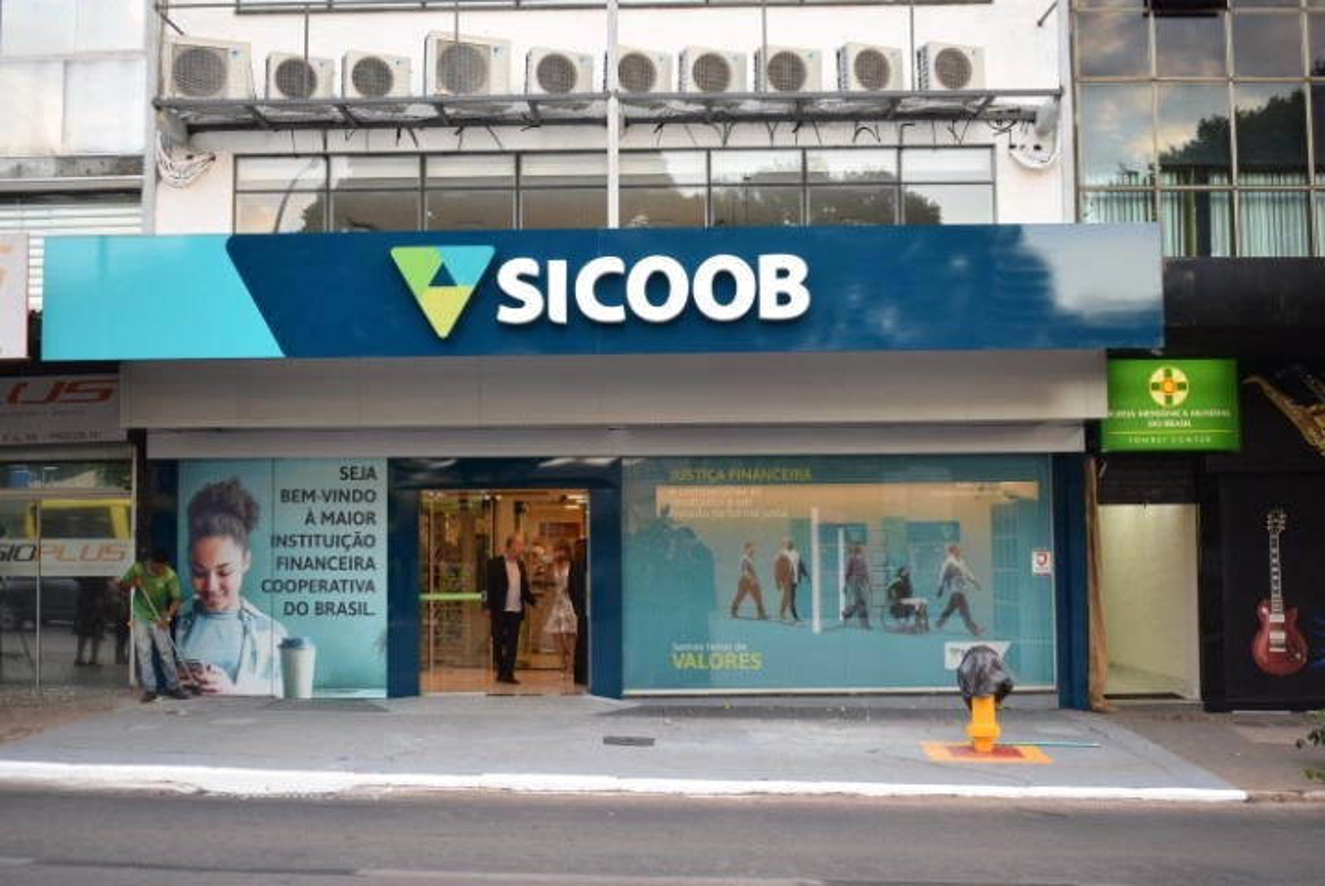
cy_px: 443
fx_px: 1547
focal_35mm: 42
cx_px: 662
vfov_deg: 32.0
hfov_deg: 46.4
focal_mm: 28
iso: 400
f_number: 4.5
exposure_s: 1/80
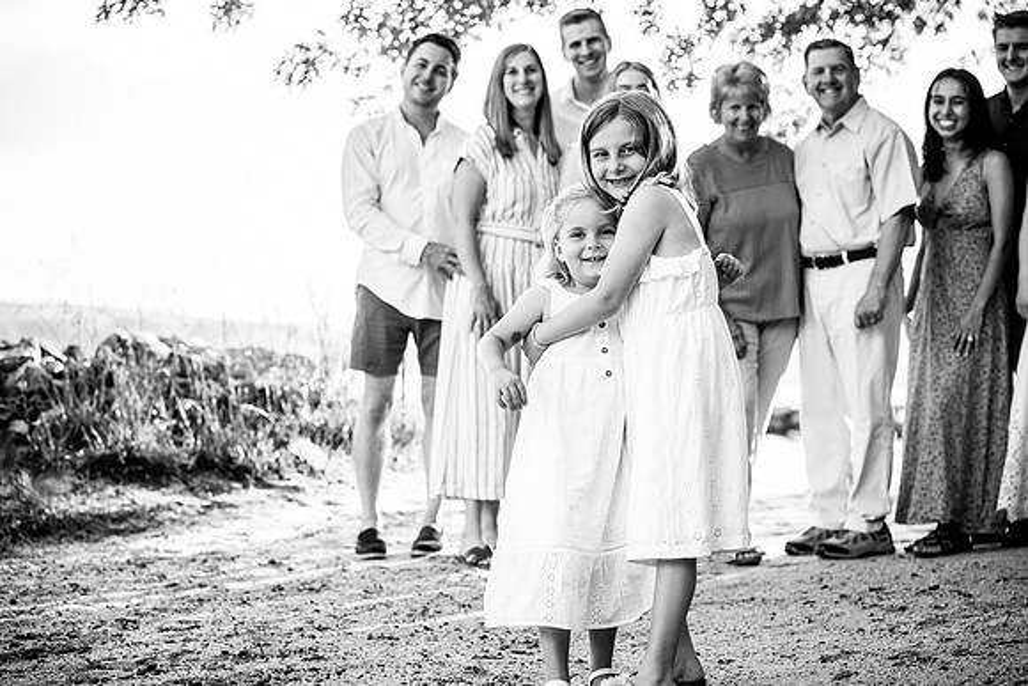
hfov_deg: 23.4
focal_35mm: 87
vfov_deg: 15.8
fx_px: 2478
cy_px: 343
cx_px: 514
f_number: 4.5
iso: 800
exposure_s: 1/800
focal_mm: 85
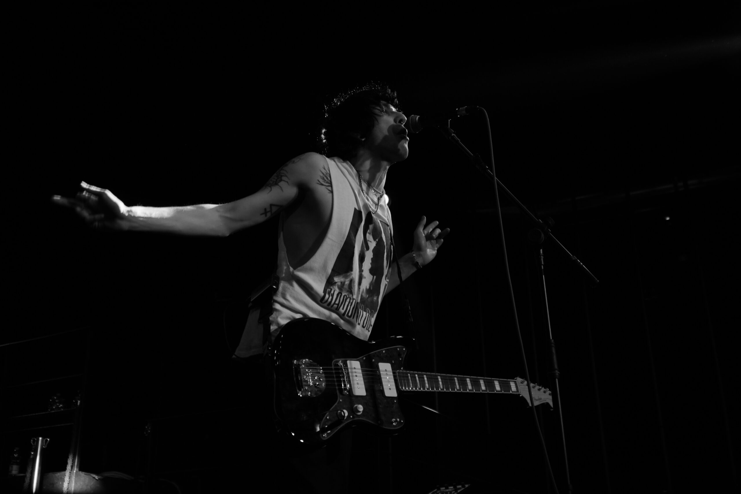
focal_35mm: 36
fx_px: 741
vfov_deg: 36.9
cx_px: 370
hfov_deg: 53.1
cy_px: 247
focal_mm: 24
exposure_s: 1/160
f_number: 4
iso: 1000
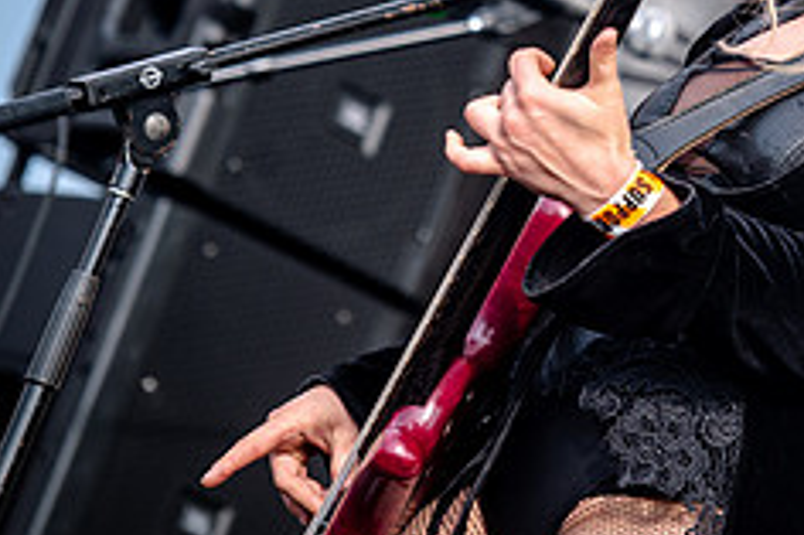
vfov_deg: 3.7
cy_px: -14
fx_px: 8235
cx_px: 876
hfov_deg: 5.6
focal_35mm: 369
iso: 125
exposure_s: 1/800
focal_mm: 150
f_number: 4
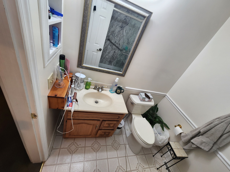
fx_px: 86
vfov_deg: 89.9
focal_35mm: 13
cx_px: 115
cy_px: 86
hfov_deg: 106.2
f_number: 2.2
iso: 200
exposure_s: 1/60
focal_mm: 2.2
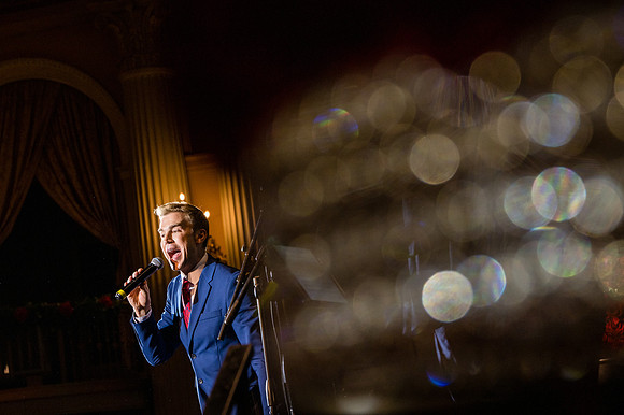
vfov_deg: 13.0
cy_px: 208
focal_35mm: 105
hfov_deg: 19.5
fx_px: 1819
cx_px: 312
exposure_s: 1/100
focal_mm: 70
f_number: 4
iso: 400
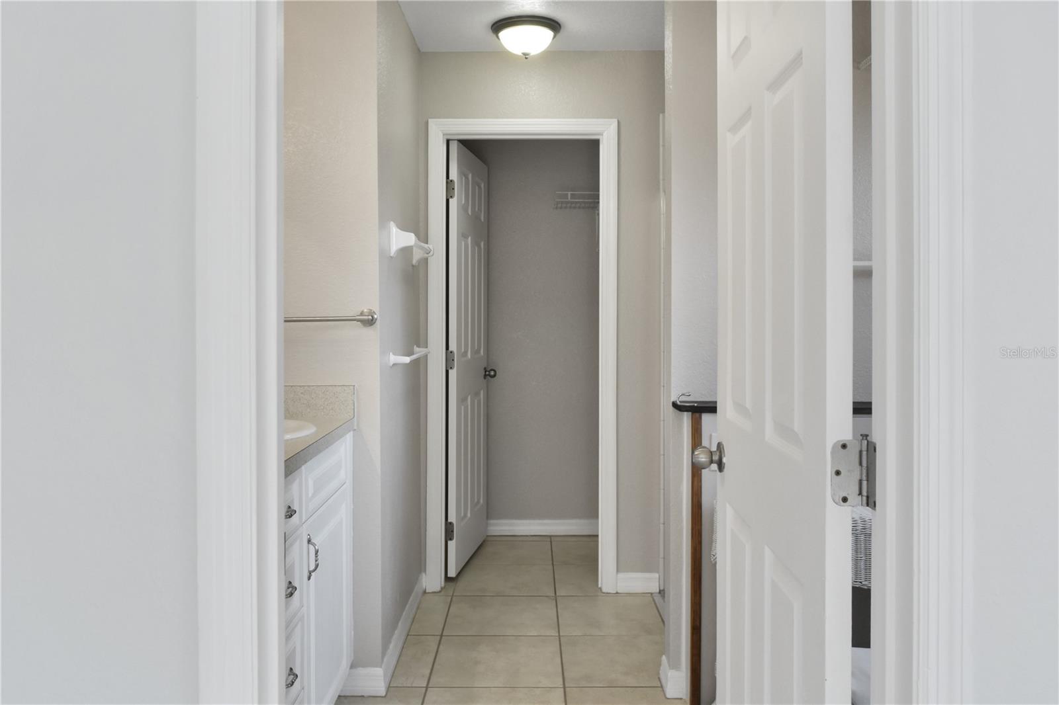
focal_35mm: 27
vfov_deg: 47.9
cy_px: 352
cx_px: 530
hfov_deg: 67.4
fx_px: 794
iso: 1600
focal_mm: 18
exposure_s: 1/125
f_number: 9
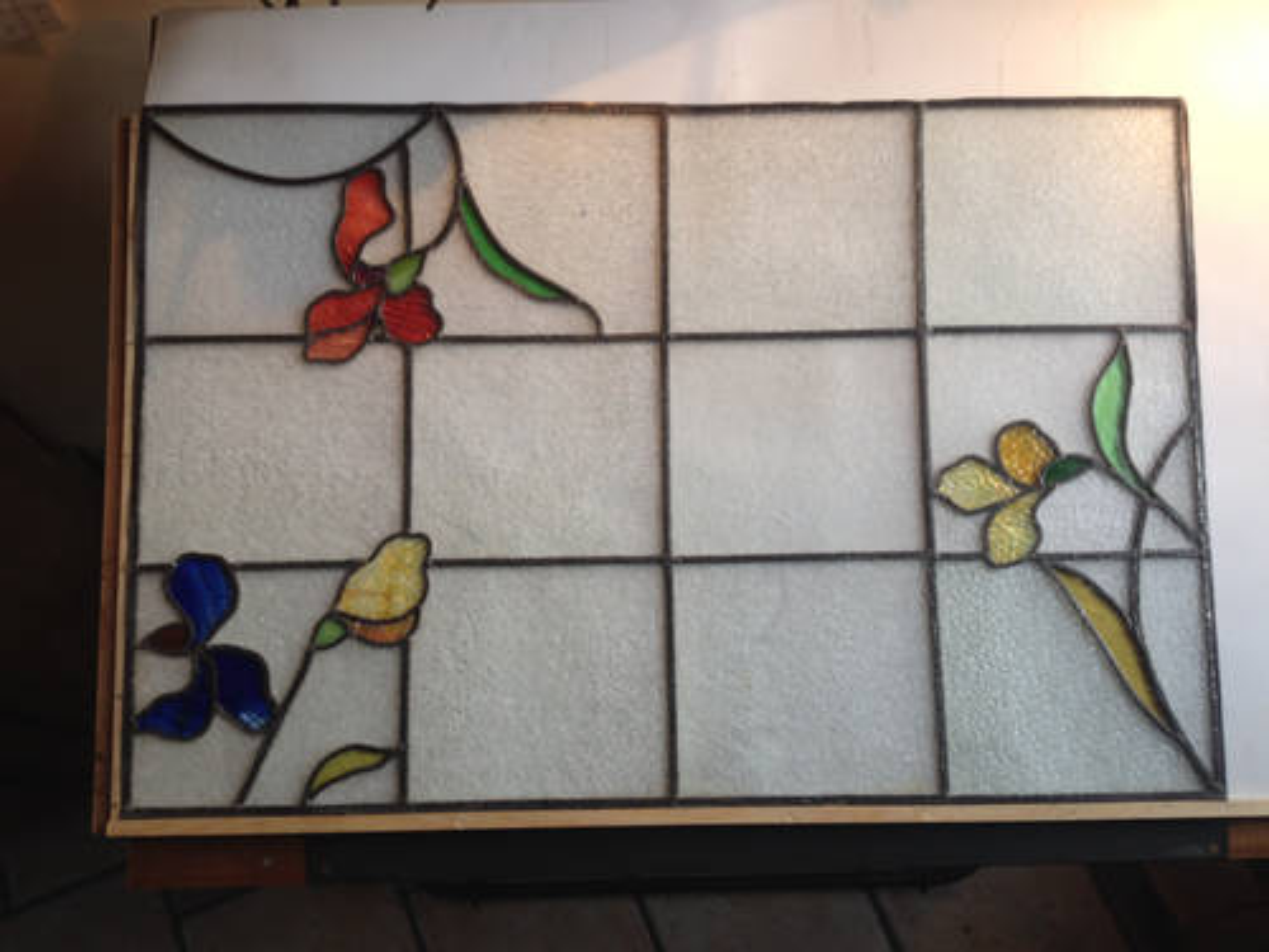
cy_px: 476
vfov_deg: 40.7
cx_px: 634
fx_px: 1283
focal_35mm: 35
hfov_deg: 52.6
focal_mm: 4.28
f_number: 2.4
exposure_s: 1/40
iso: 50
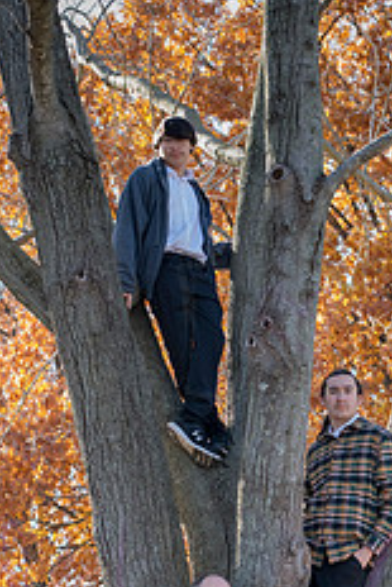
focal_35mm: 97
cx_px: 306
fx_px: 1582
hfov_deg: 14.1
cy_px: 547
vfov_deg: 20.5
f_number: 5
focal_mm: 50
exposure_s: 1/200
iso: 400
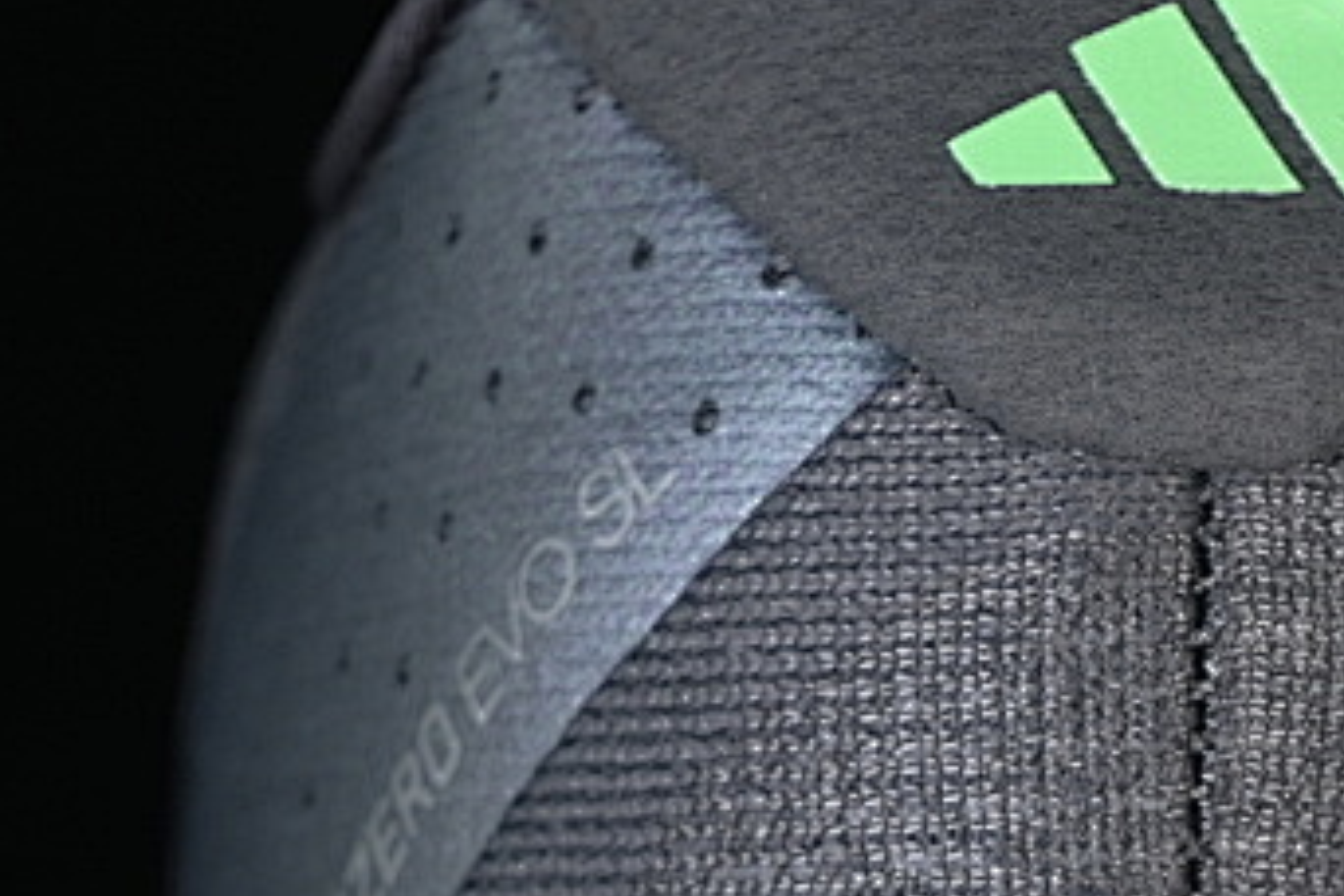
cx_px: 1100
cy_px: 904
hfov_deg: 8.7
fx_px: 8847
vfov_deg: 5.8
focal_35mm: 237
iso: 160
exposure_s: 1/60
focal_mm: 50
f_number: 6.3
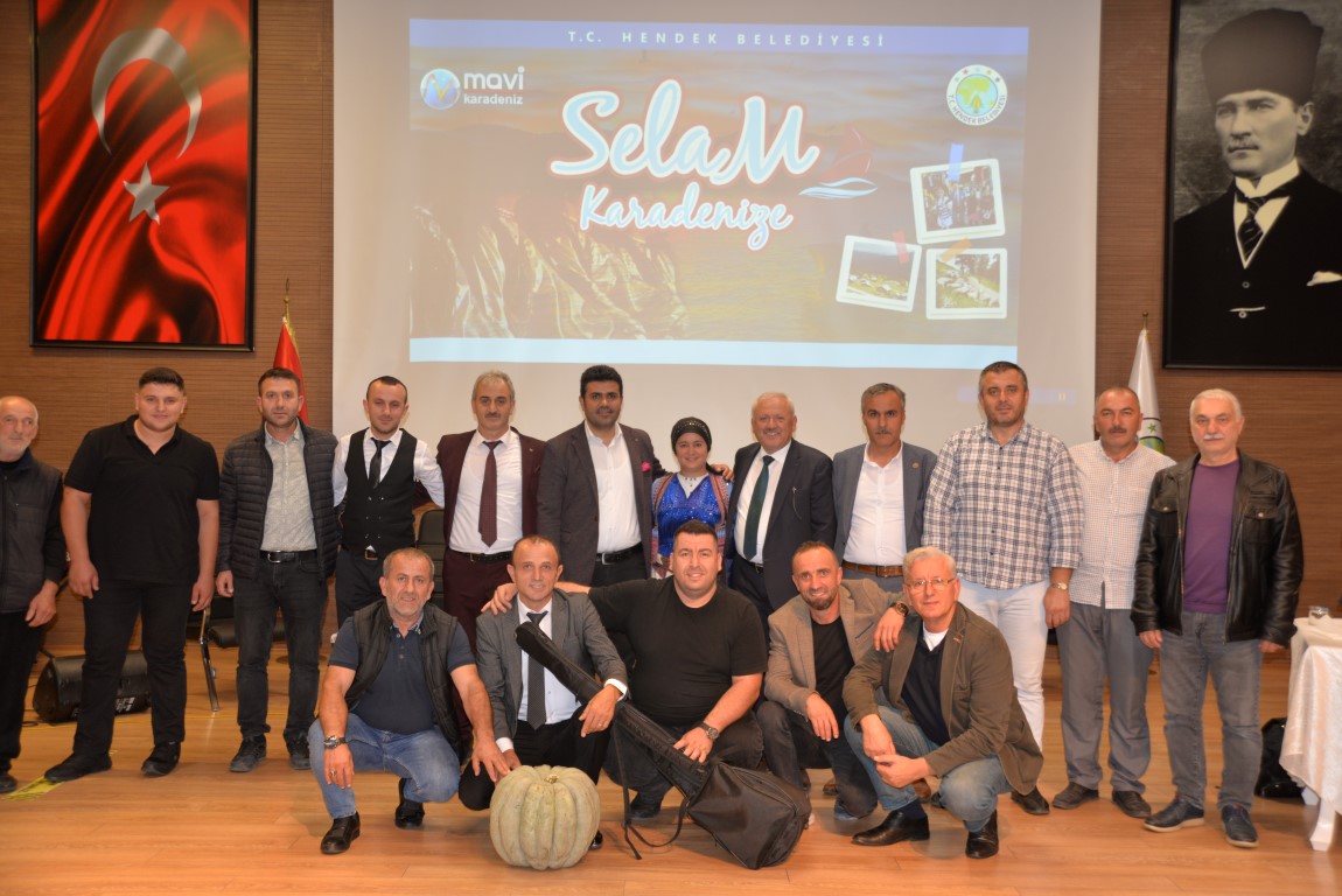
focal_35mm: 35
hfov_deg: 54.4
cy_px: 448
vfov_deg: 37.9
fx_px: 1305
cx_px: 671
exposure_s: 1/60
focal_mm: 35
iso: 500
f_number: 3.2
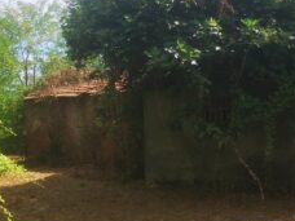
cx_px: 96
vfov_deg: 20.6
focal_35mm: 71
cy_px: 149
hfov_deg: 27.2
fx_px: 605
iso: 50
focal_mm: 5.58
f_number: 1.8
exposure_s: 1/1517
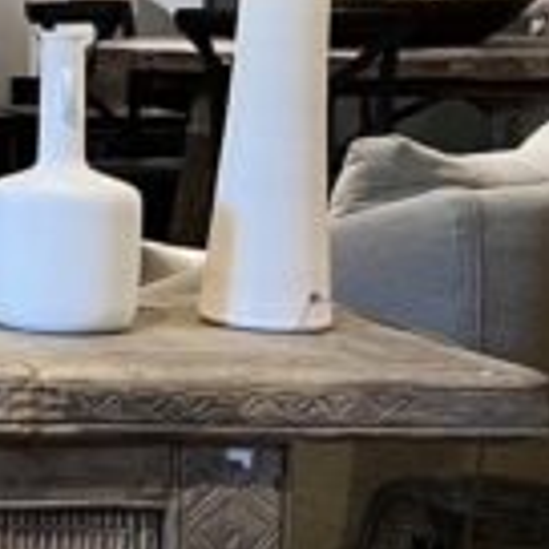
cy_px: 99
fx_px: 2117
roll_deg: +0.4
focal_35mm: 118
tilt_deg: -4.8
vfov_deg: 14.7
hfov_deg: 11.6
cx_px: -856
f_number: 1.5
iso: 125
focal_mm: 5.7
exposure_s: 1/50
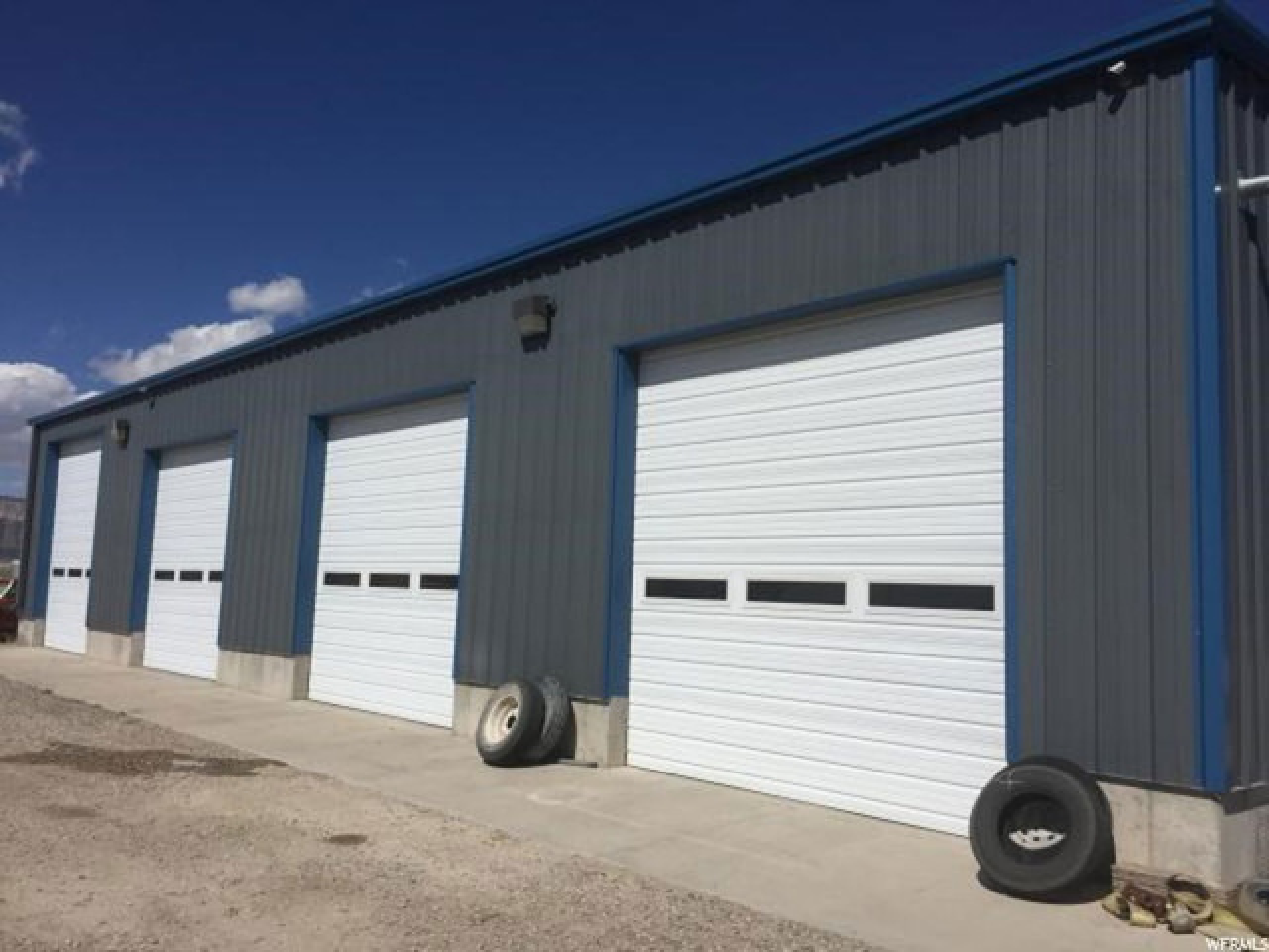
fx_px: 1063
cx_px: 634
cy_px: 476
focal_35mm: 29
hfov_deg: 61.7
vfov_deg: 48.2
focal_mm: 4.15
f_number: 2.2
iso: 32
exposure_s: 1/6623
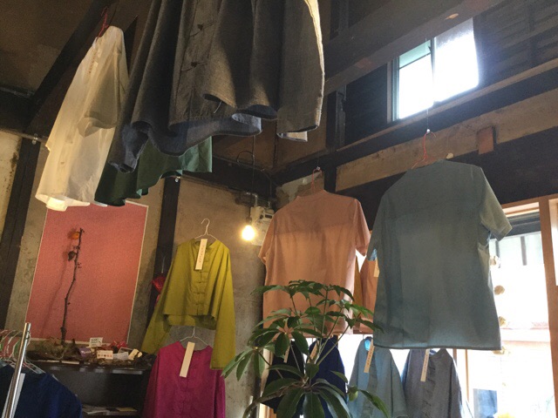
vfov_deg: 45.4
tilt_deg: +16.3
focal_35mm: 31
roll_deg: -5.8
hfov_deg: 58.4
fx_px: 500
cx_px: 279
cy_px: 209
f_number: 2.4
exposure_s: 1/33
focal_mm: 3.3
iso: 250
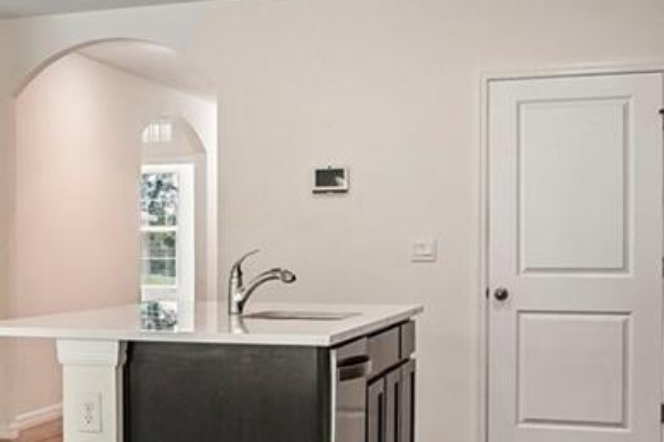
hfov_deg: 25.6
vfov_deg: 19.4
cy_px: 249
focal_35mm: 70
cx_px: -152
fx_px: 1290
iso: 400
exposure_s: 1/15
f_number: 9
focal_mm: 17
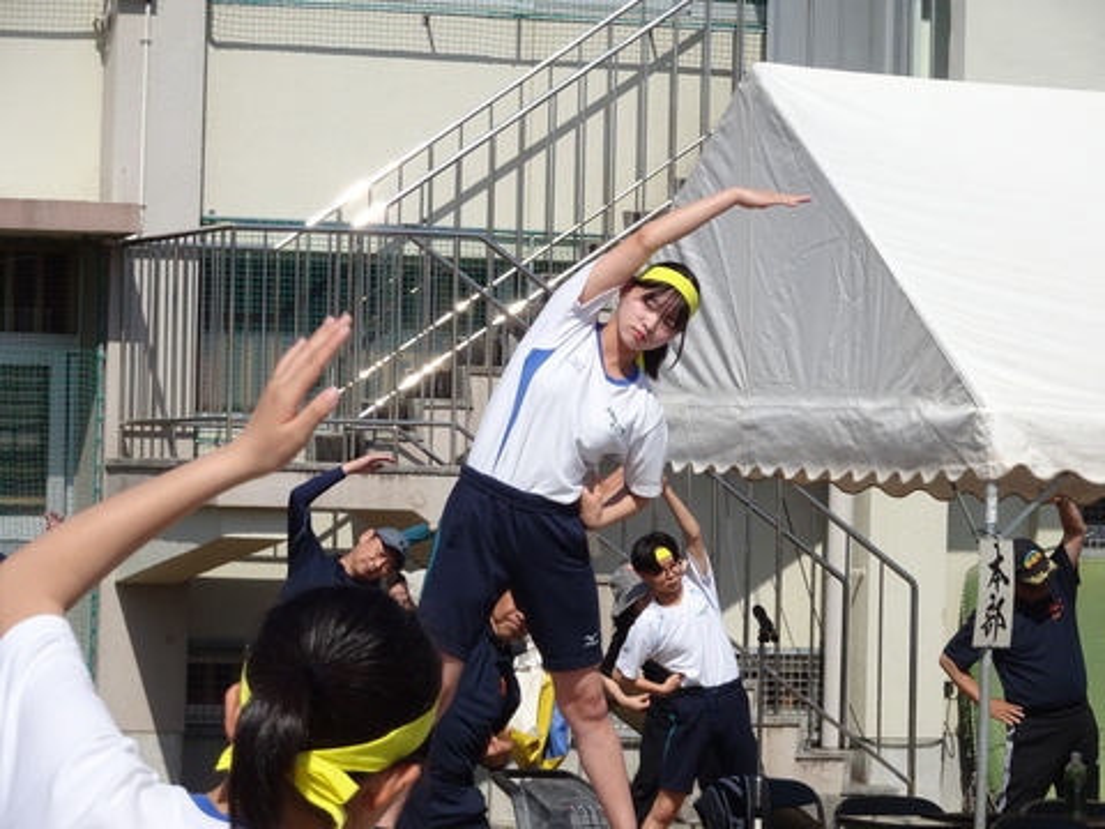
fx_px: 5076
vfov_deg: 9.3
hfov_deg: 12.4
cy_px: 414
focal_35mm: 159
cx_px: 552
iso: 80
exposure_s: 1/640
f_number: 5.6
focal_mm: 27.16
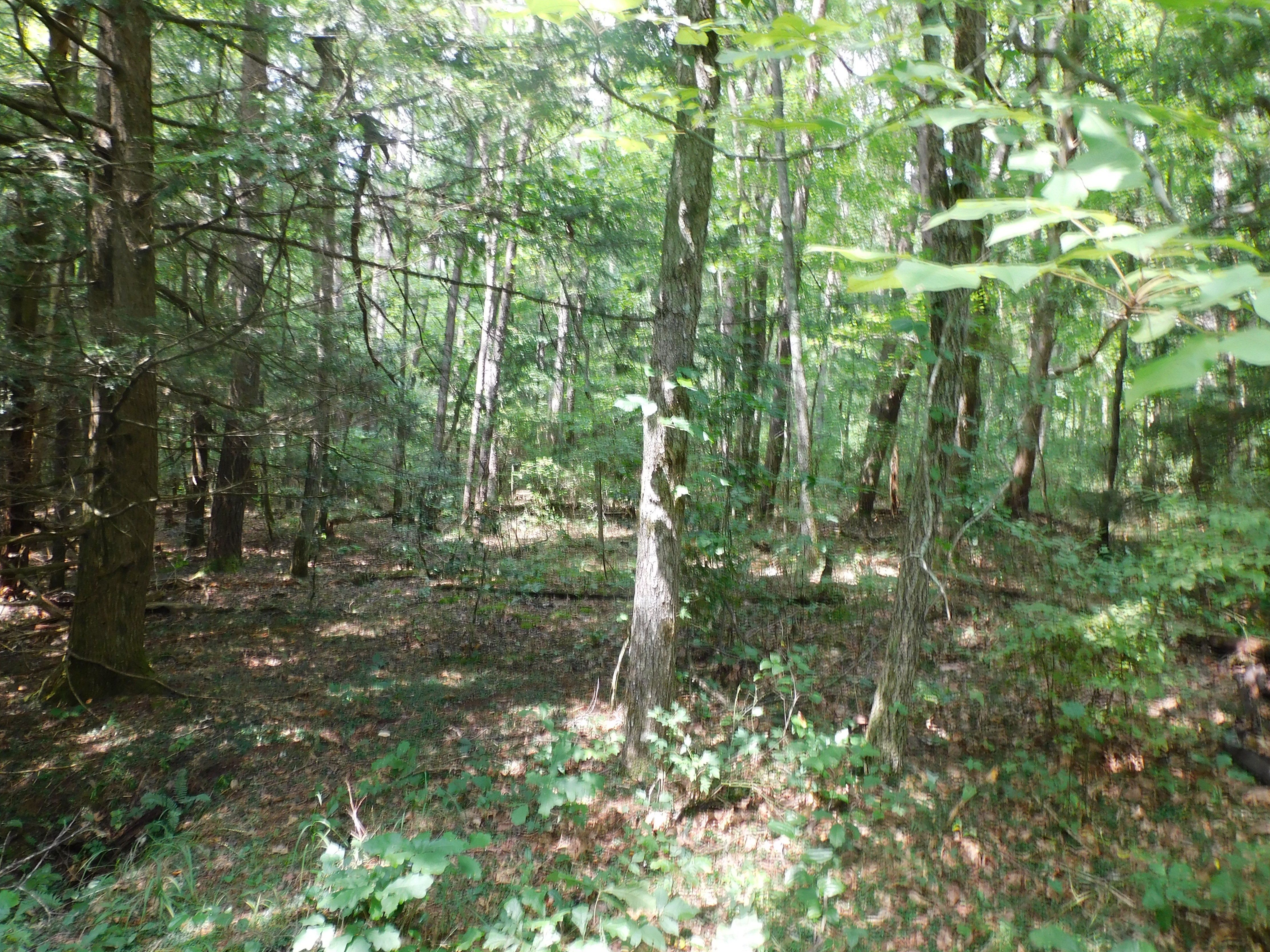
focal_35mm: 25
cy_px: 470
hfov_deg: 69.4
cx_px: 624
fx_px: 917
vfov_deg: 54.9
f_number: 3.3
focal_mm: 4.3
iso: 125
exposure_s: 1/40
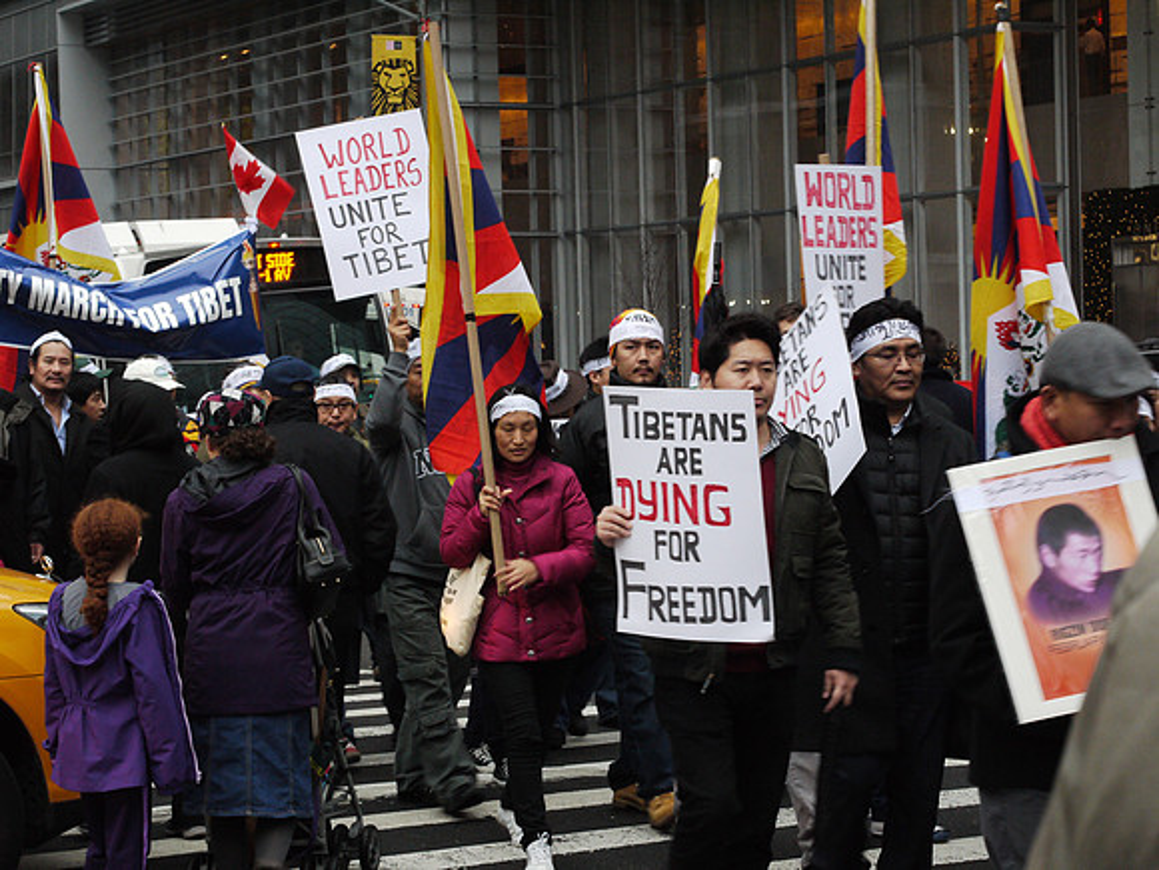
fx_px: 3013
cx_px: 580
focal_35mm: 90
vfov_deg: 16.4
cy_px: 435
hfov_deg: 21.8
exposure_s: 1/60
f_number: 8
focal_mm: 45
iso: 640
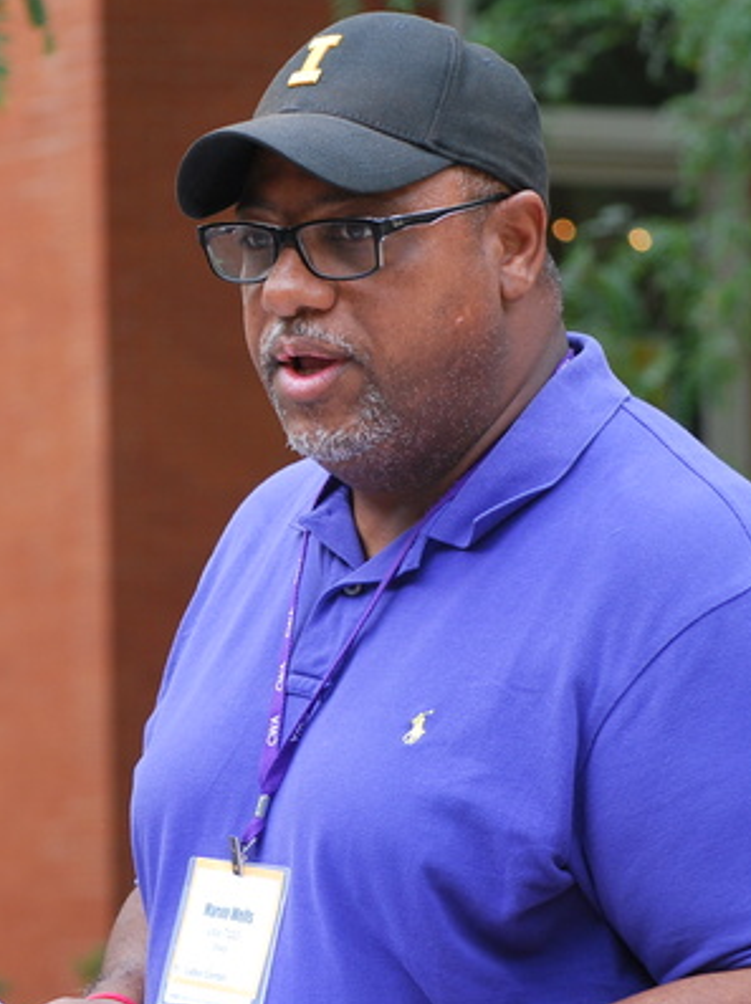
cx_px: 142
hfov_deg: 7.1
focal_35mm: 210
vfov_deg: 9.4
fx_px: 6083
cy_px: 531
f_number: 4.2
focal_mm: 75
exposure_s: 1/160
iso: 200
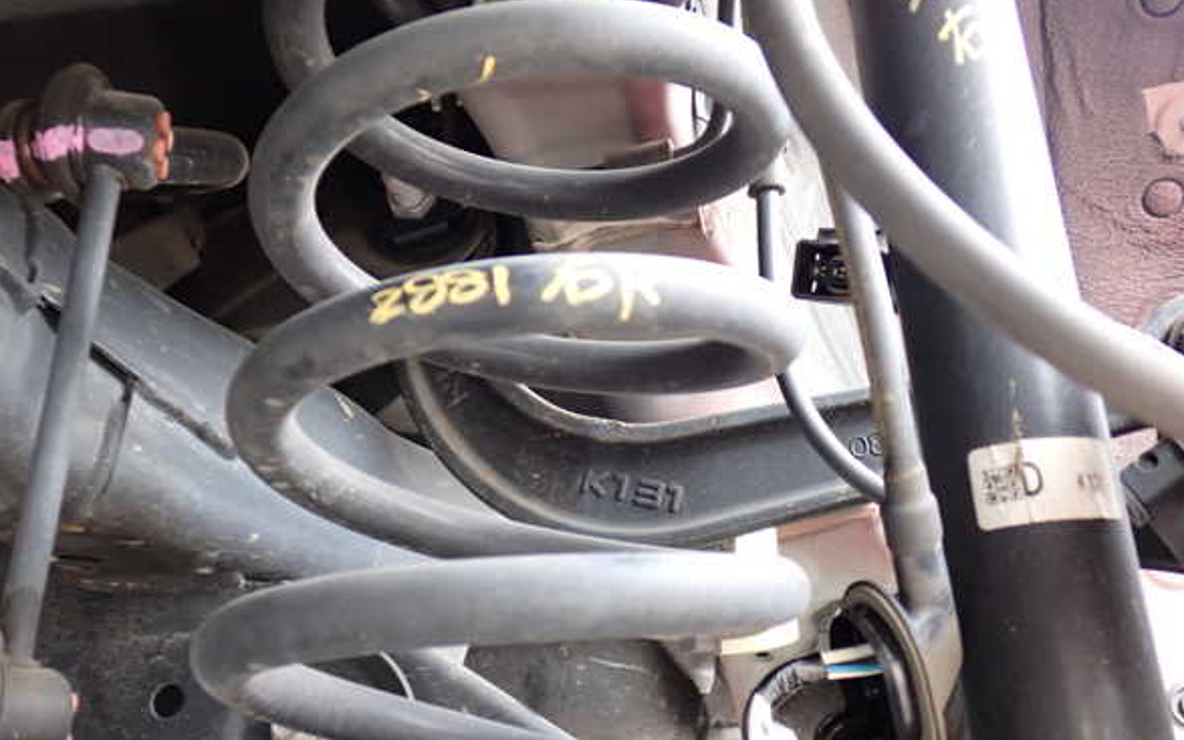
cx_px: 585
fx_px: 1259
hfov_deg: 50.4
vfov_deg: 32.8
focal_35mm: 39
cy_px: 391
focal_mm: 6.37
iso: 320
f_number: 2.5
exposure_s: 1/40
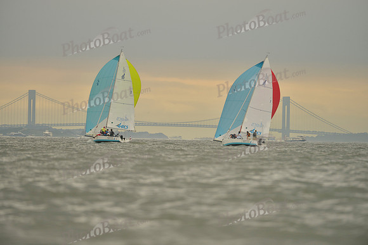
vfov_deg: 3.4
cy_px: 122
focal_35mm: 400
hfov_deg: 5.2
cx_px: 184
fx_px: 4090
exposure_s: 1/1600
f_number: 5
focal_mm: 400
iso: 400
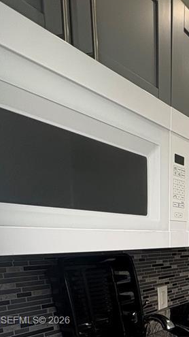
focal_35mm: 37
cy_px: 321
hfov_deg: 26.7
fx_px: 330
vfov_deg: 46.9
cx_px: 250
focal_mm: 2.22
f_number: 2.2
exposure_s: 1/120
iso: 64
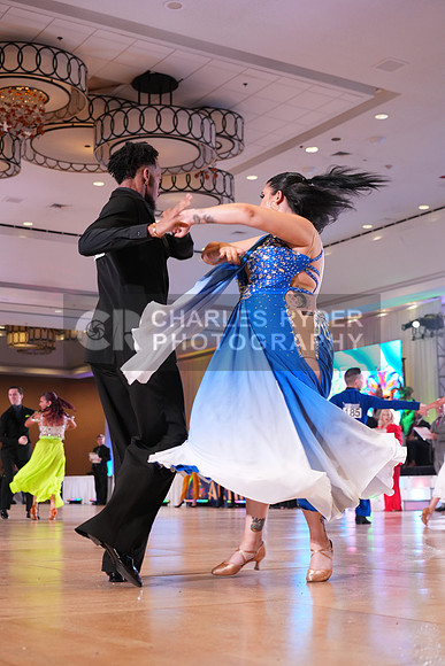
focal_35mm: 50
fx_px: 926
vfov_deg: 39.6
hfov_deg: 27.0
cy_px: 333
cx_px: 222
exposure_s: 1/320
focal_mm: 50
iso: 2000
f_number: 4
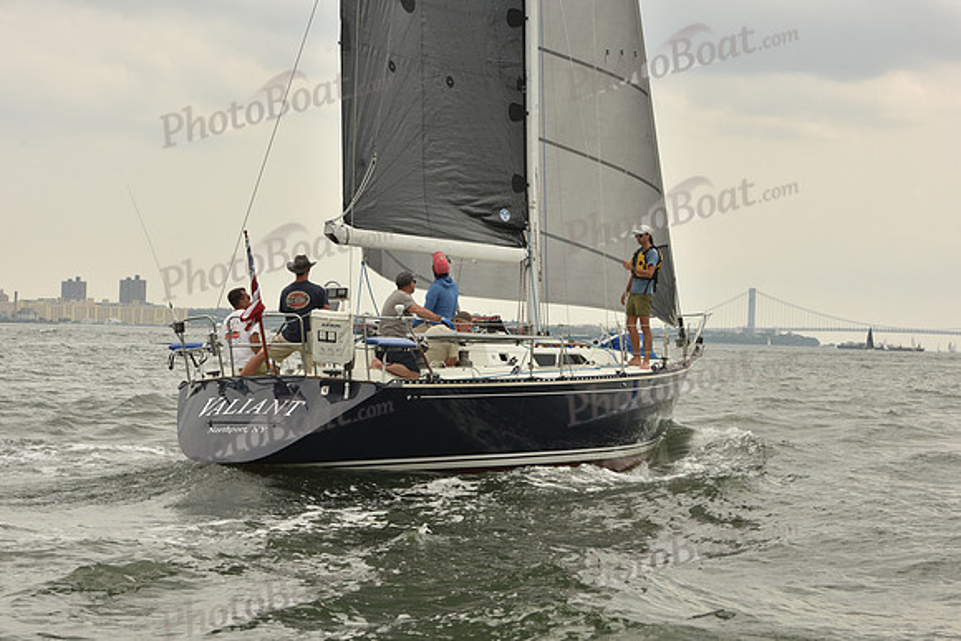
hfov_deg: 25.4
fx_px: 2136
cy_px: 320
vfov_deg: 17.1
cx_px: 480
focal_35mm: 80
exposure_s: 1/640
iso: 250
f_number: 9
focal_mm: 80
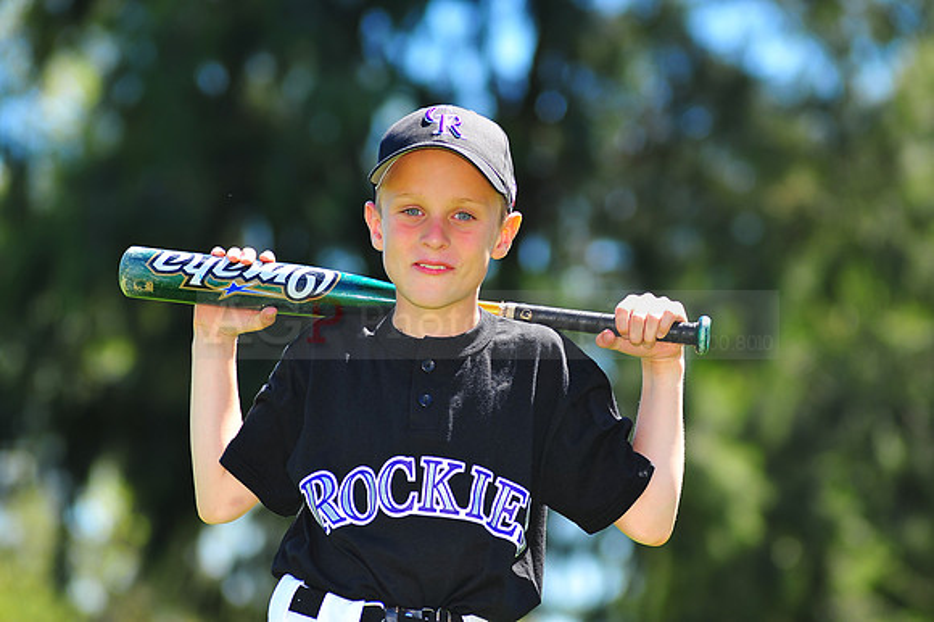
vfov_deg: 7.6
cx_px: 467
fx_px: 4667
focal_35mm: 180
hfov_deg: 11.4
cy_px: 311
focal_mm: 180
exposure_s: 1/400
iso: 200
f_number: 5
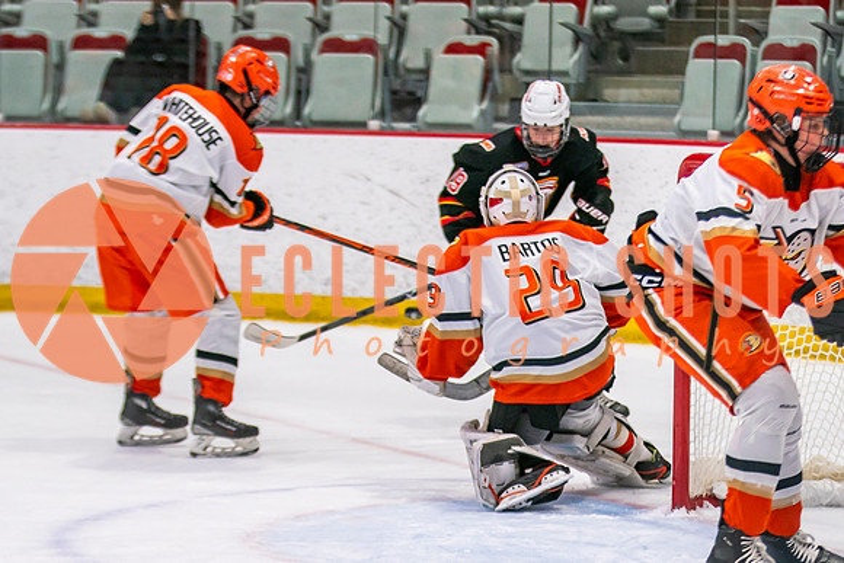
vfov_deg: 6.3
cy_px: 524
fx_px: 5118
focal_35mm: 218
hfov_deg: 9.4
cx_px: 524
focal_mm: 102
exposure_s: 1/640
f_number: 2.8
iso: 640
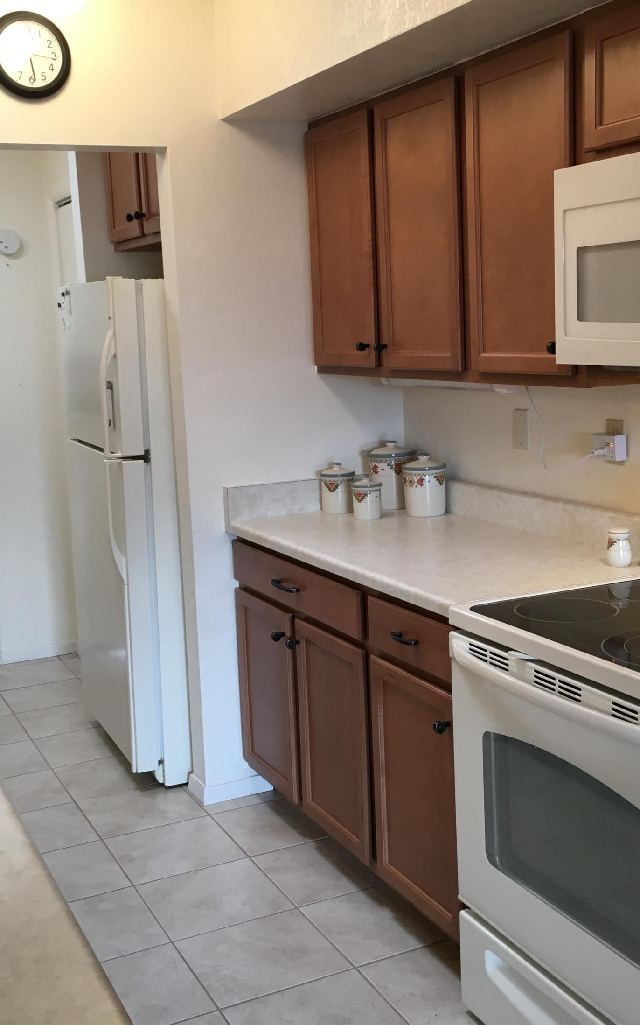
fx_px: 1172
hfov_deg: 30.5
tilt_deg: -9.3
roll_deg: +1.7
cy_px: 506
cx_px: 350
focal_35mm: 42
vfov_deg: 47.2
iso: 50
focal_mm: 4.15
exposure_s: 1/30
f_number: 2.2
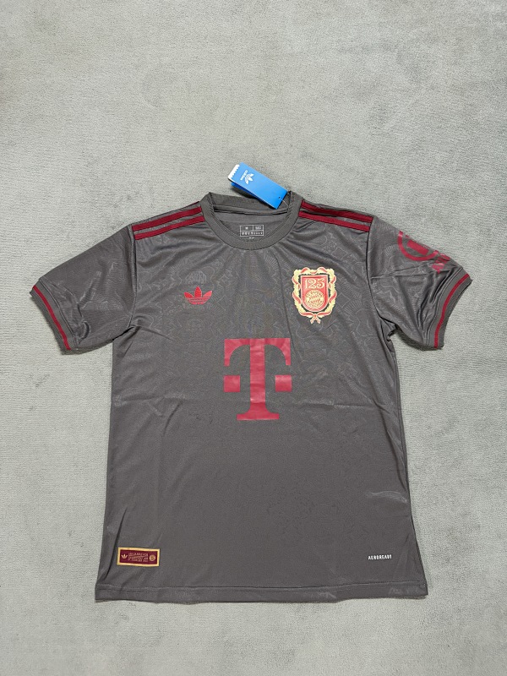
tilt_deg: -78.8
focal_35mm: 24
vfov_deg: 71.6
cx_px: 254
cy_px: 338
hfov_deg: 56.8
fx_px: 469
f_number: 1.78
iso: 500
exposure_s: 1/60
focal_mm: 6.76
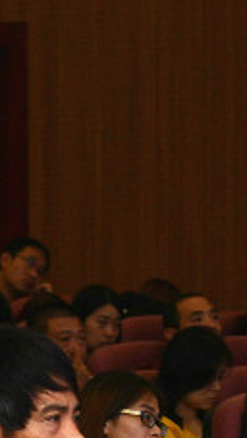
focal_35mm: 354
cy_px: 495
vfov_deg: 6.1
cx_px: -129
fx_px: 4114
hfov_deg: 3.4
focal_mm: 48
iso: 500
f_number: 3.5
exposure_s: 1/250
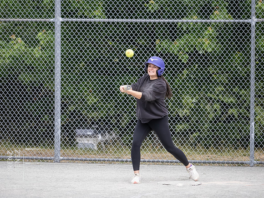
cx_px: 132
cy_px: 99
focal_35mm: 308
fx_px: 2348
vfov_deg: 4.8
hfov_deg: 6.4
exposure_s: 1/1600
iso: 2500
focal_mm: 150
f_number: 2.8
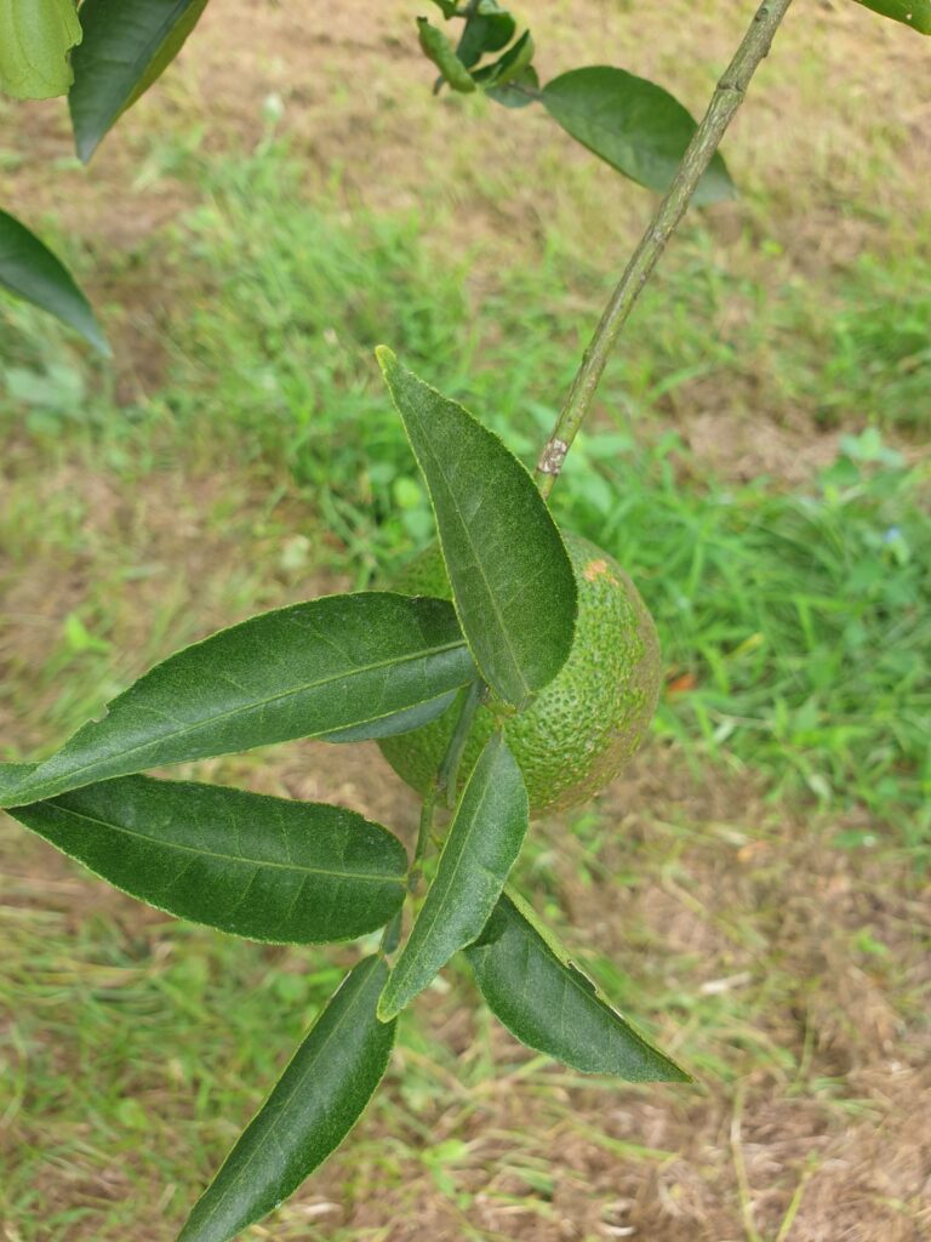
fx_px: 932
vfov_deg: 67.3
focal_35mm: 26
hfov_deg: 53.1
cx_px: 466
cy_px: 621
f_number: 2.4
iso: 50
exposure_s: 1/136
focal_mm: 4.3
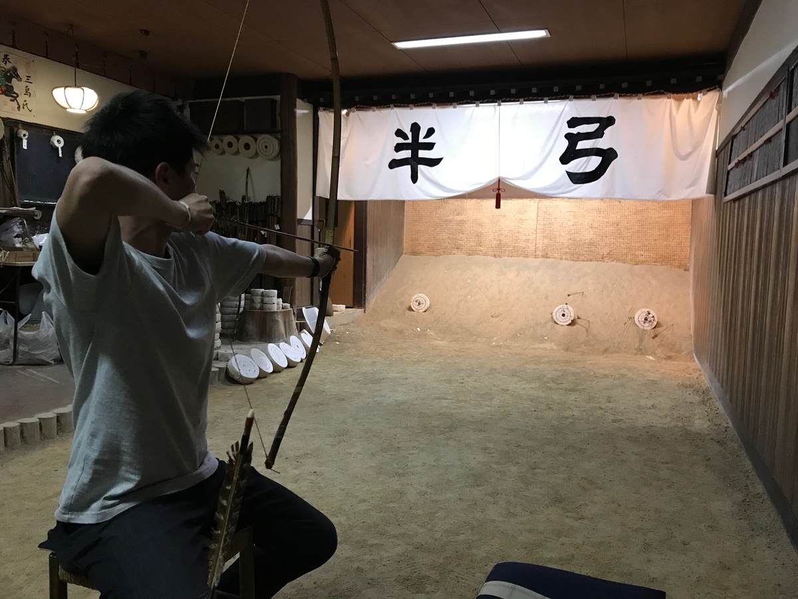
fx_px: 645
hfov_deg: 63.4
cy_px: 300
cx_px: 399
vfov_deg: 49.7
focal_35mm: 28
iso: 80
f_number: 1.8
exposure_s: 1/15
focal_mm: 3.99
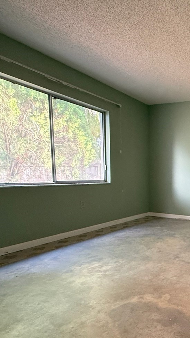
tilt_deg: -5.6
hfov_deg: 38.0
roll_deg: -1.9
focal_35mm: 25
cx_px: 210
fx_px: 224
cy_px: 197
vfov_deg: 73.5
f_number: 2.2
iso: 500
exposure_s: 1/60
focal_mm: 2.22
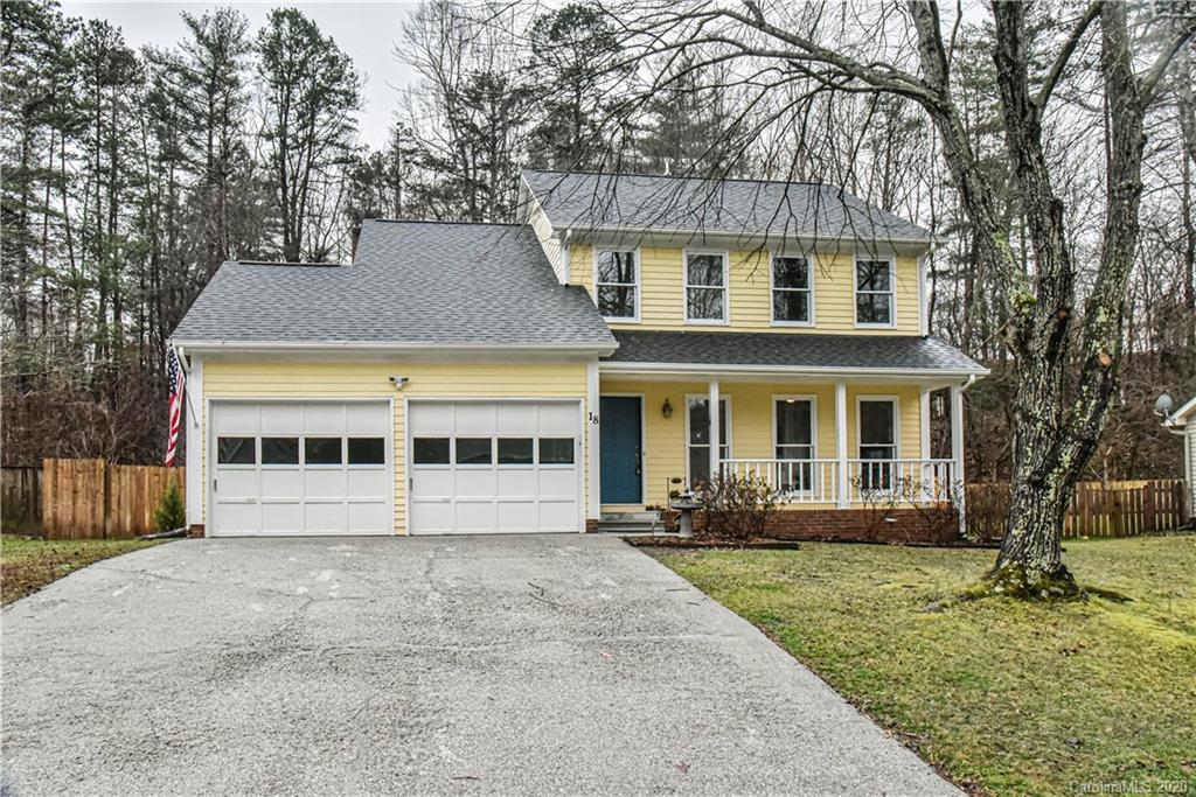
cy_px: 398
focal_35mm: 27
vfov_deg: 47.9
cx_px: 598
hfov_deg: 67.4
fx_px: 897
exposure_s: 1/160
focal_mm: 27
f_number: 13
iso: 4000
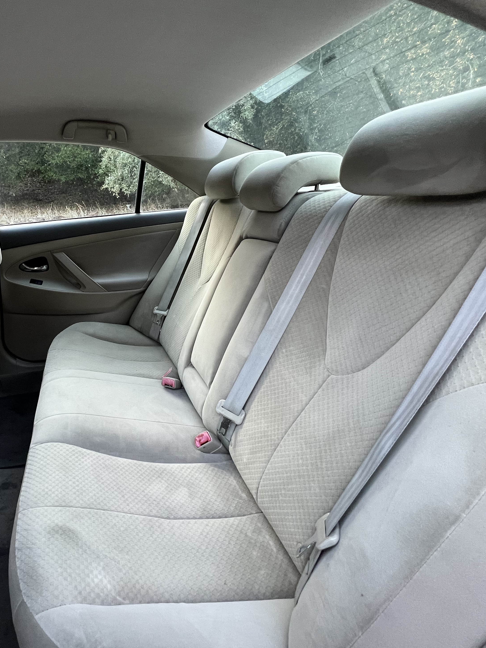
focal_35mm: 18
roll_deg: +3.6
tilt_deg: -16.7
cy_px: 315
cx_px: 133
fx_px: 337
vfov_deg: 87.7
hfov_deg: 67.8
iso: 250
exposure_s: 1/60
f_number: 1.8
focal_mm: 1.57
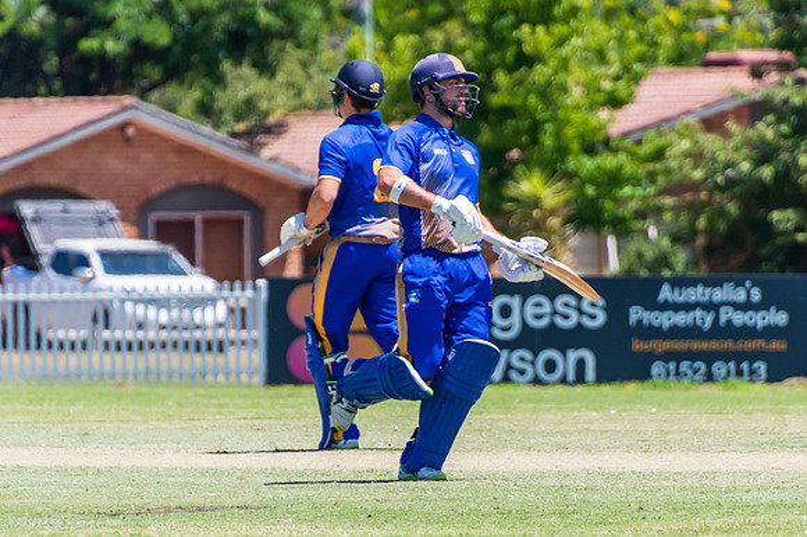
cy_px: 336
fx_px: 20146
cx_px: 397
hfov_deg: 2.3
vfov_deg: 1.5
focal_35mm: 899
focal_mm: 400
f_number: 6.3
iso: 400
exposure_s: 1/2000
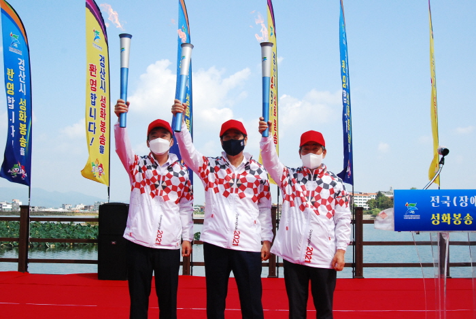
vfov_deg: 37.0
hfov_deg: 53.1
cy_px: 160
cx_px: 238
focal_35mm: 36
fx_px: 477
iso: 1250
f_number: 10
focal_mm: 24
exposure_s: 1/1250
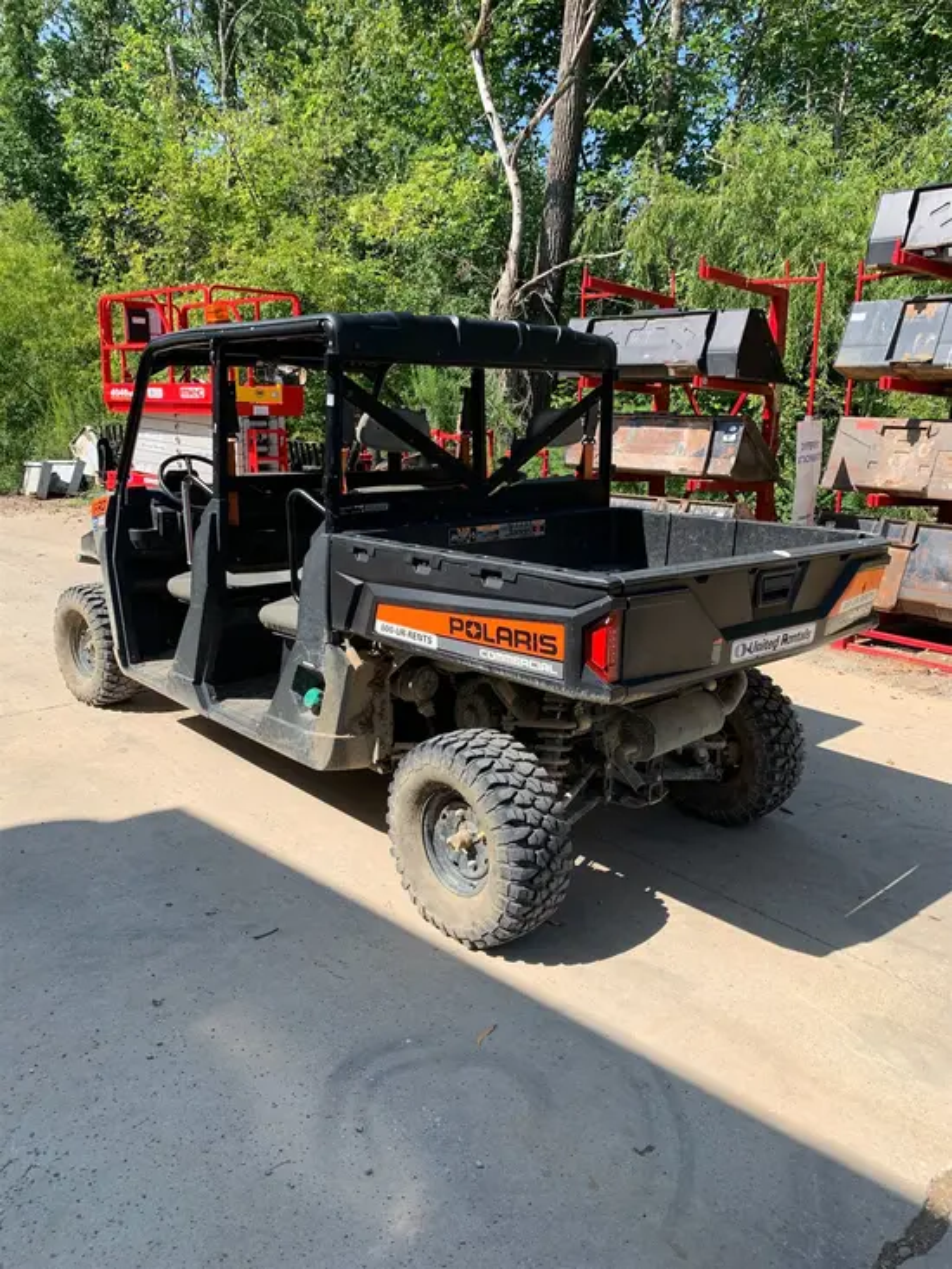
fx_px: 953
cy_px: 634
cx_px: 476
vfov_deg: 67.3
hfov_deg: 53.1
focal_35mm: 26
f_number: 1.8
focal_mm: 4.25
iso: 25
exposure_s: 1/1011
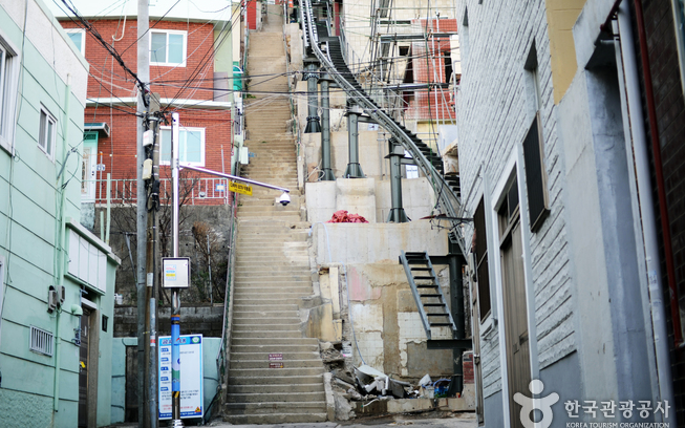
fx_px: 915
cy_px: 204
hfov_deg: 41.0
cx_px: 319
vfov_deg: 26.3
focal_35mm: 49
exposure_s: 1/400
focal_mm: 30
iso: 100
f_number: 1.4
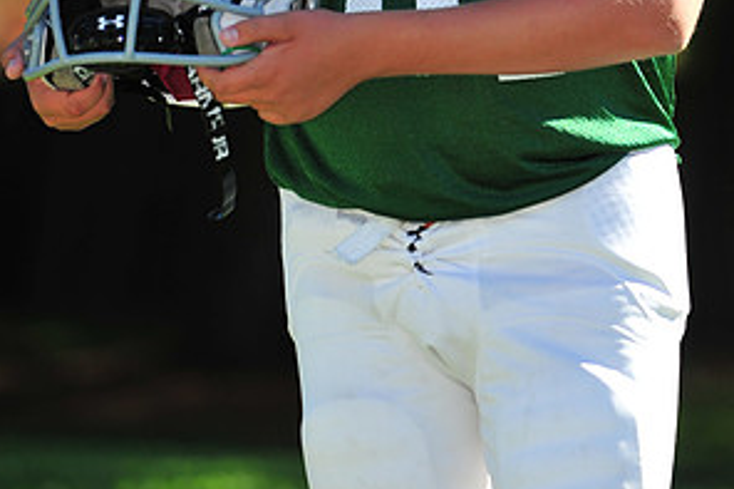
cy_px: -119
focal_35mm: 392
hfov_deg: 5.3
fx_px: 7988
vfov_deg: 3.5
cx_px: 459
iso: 400
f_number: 4.5
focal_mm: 200
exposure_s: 1/1600
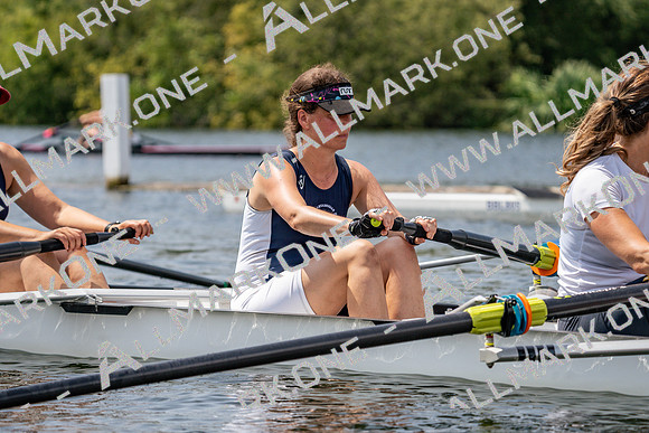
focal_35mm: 200
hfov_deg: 10.3
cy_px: 216
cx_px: 324
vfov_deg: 6.9
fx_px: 3606
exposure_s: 1/1600
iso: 160
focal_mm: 200
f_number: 5.6
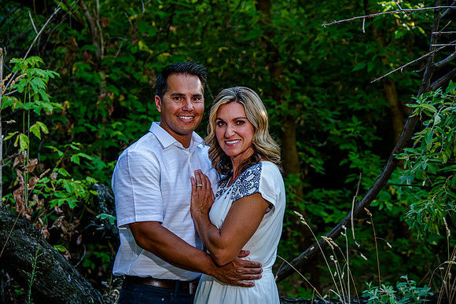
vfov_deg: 17.7
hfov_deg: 26.3
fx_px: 976
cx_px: 228
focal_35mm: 77
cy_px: 152
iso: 500
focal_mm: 75
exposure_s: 1/250
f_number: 4.5
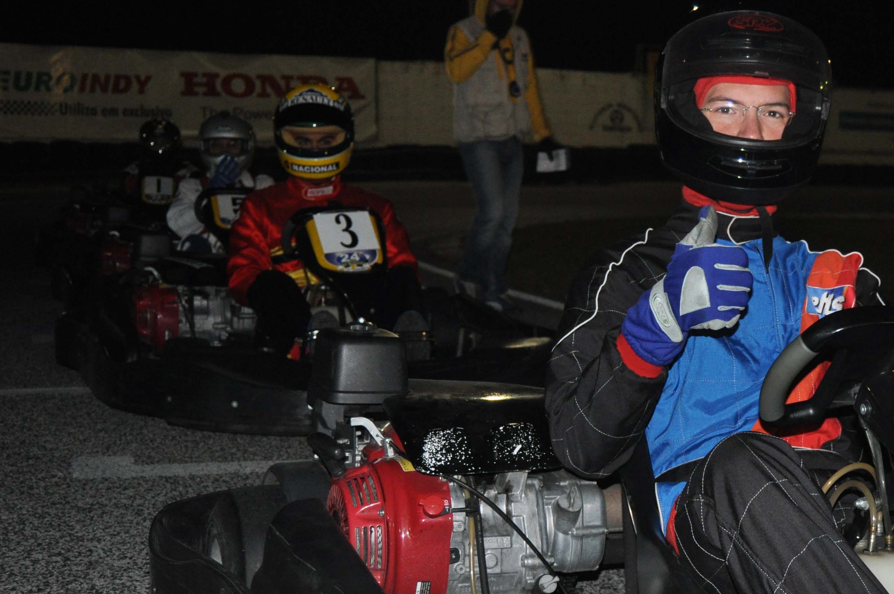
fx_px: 1588
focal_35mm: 64
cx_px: 655
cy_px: 425
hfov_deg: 31.0
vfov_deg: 21.1
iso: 800
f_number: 4
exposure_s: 1/60
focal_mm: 26
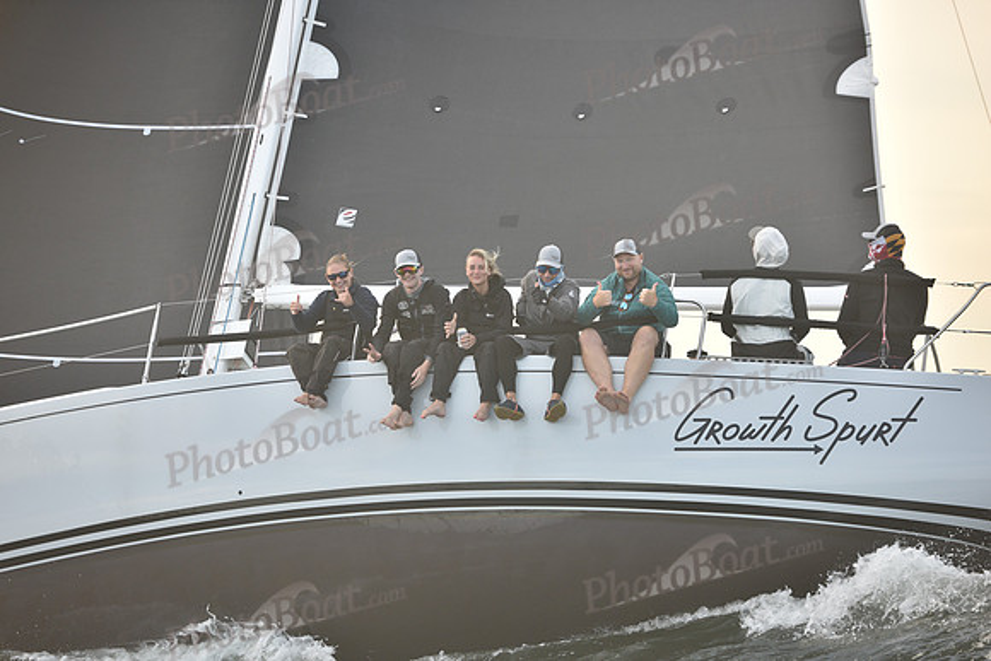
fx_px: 4268
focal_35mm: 155
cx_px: 496
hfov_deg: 13.2
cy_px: 330
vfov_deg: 8.9
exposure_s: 1/640
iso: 250
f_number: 3.2
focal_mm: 155
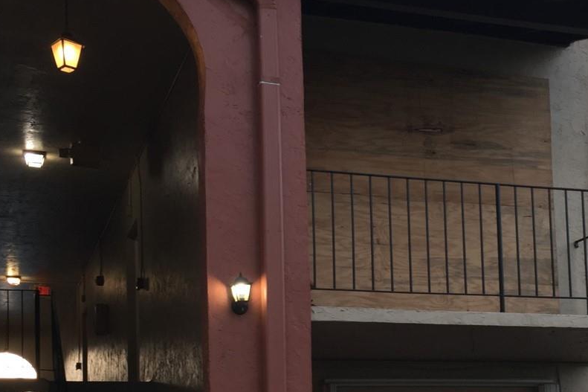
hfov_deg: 32.8
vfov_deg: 21.7
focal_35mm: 61
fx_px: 996
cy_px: 367
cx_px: 348
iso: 32
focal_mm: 4.15
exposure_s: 1/37
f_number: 2.2
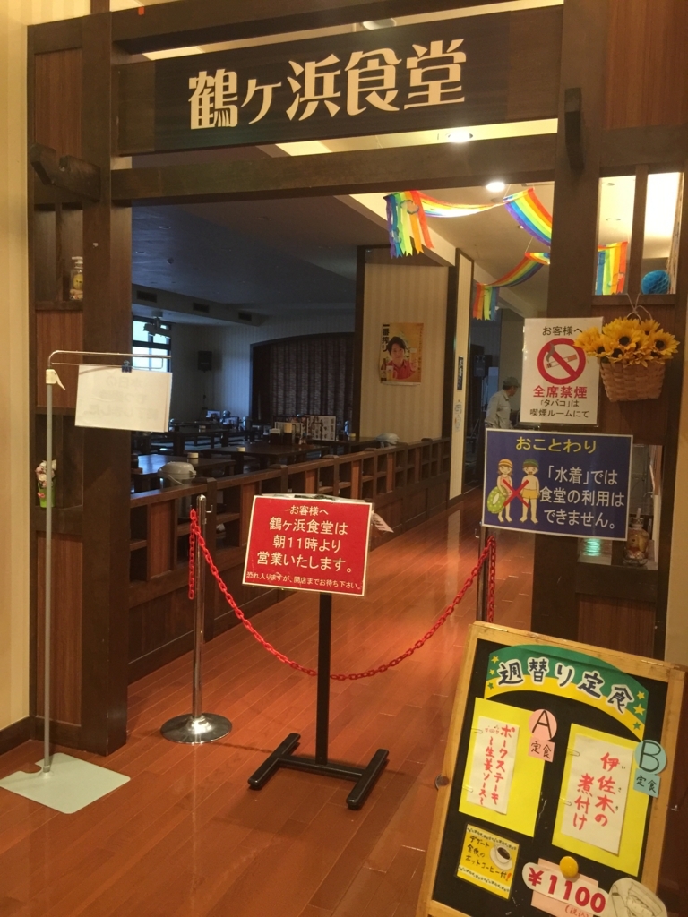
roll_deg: -1.3
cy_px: 458
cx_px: 344
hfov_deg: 48.2
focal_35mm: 29
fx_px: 769
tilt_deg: -1.1
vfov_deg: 61.7
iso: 160
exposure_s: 1/15
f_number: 2.2
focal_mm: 4.15
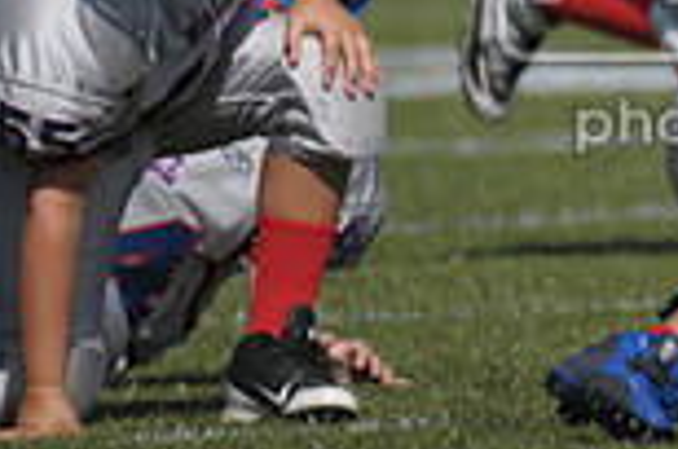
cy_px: -37
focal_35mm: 2256
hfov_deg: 0.9
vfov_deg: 0.6
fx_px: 42400
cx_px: 1021
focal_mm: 400
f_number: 4
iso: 640
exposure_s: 1/8000
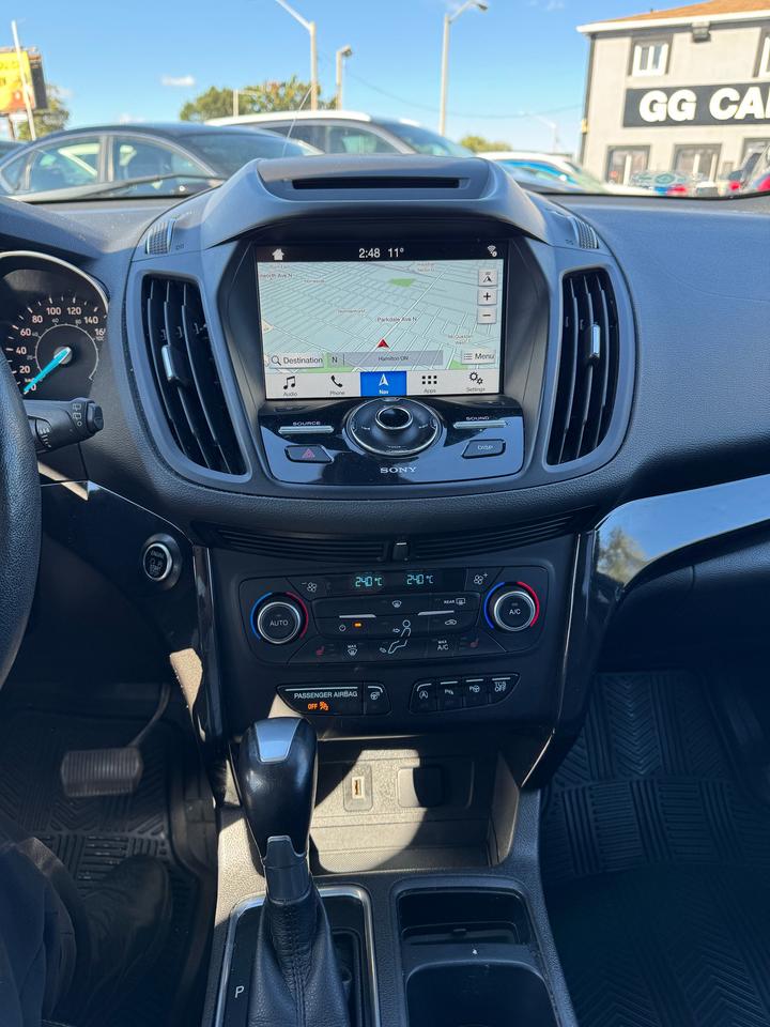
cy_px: 514
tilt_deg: -22.0
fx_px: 712
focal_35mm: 24
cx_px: 385
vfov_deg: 71.6
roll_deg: +0.0
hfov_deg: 56.8
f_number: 1.78
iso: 64
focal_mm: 6.76
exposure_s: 1/157
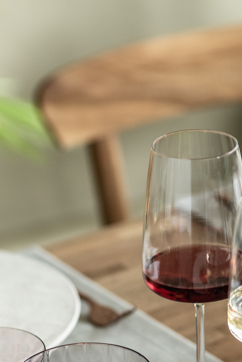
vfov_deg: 12.7
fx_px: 1613
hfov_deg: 8.6
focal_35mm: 160
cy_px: 330
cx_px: 176
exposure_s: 1/200
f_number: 3.2
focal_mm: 85
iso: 1600
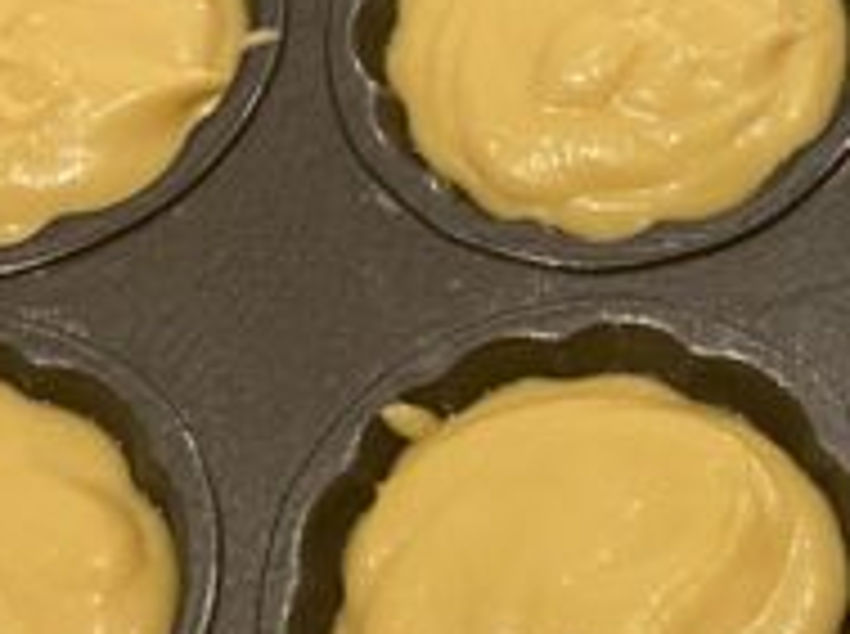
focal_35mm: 92
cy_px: 378
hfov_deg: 20.5
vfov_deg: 16.0
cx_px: 911
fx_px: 2255
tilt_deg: -67.4
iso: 400
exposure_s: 1/33
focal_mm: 4.25
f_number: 1.8
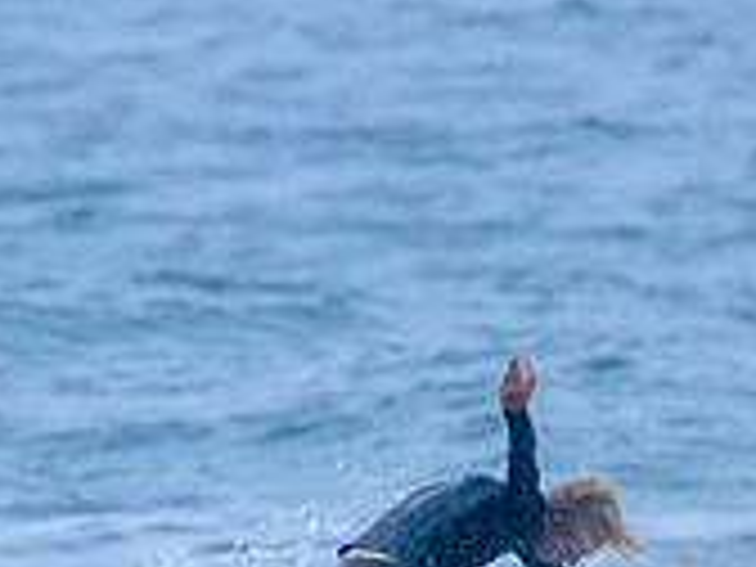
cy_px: 758
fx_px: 57962
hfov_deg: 0.7
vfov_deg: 0.6
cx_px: 418
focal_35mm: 2654
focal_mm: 800
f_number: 11
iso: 4000
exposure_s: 1/1250
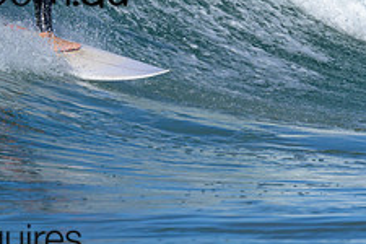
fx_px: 28820
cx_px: 77
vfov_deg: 0.5
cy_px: -95
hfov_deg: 0.7
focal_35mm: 2835
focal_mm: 800
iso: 220
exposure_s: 1/2000
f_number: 6.3
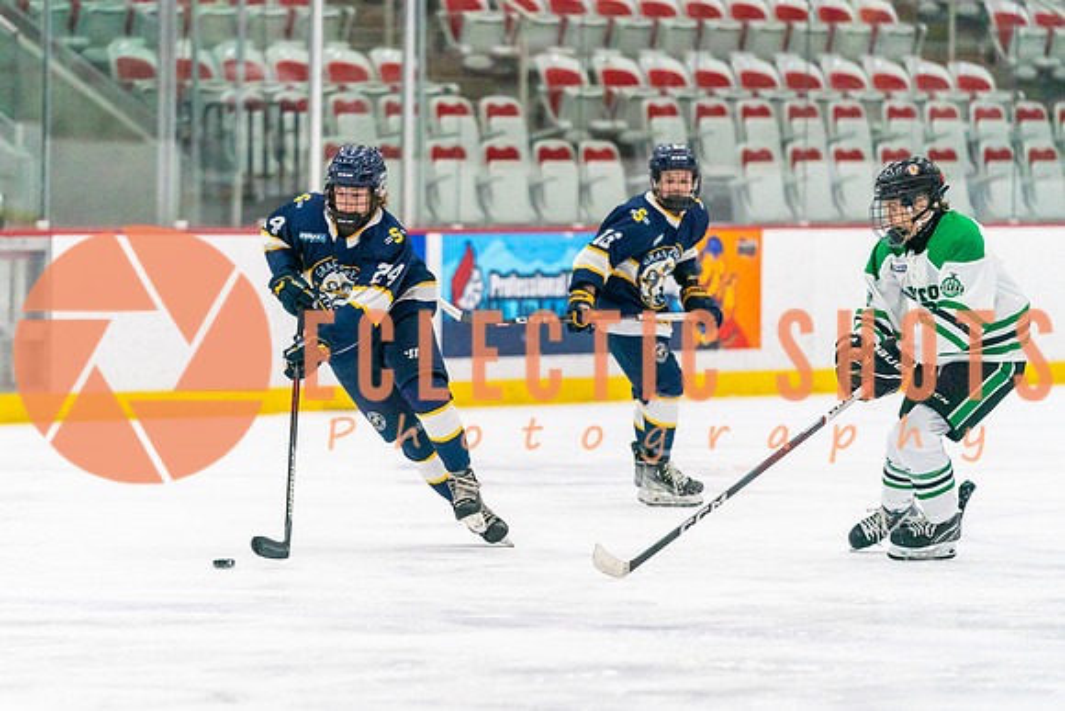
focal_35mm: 256
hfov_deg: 8.1
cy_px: 431
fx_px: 7562
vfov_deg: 5.4
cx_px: 419
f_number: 2.8
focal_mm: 200
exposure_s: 1/1600
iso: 4000
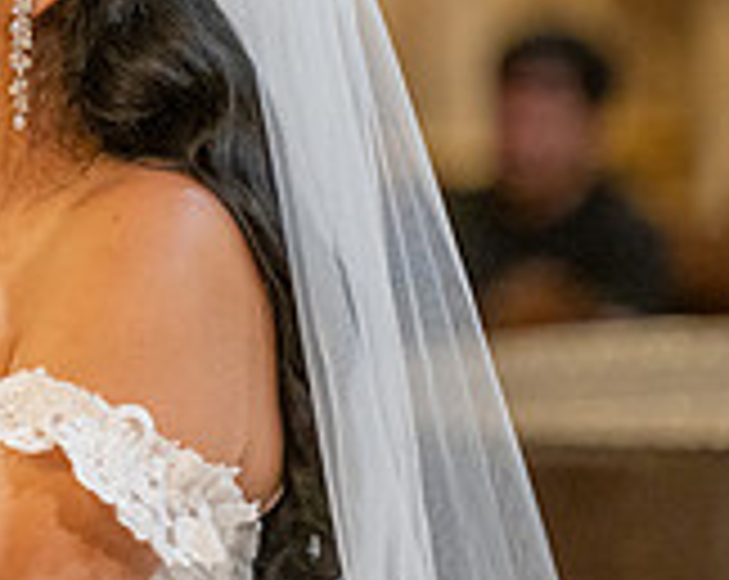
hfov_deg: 3.8
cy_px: -29
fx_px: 10876
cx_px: -423
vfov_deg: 3.1
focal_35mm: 505
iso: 1000
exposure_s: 1/100
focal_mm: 150
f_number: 2.8
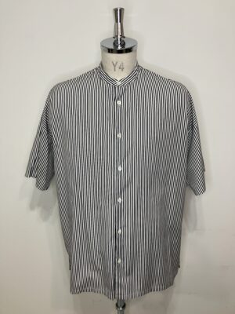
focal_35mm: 28
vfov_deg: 63.4
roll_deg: +0.8
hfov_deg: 49.7
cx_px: 118
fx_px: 253
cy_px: 157
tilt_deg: -15.4
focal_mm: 3.99
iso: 80
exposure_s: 1/50
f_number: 1.8
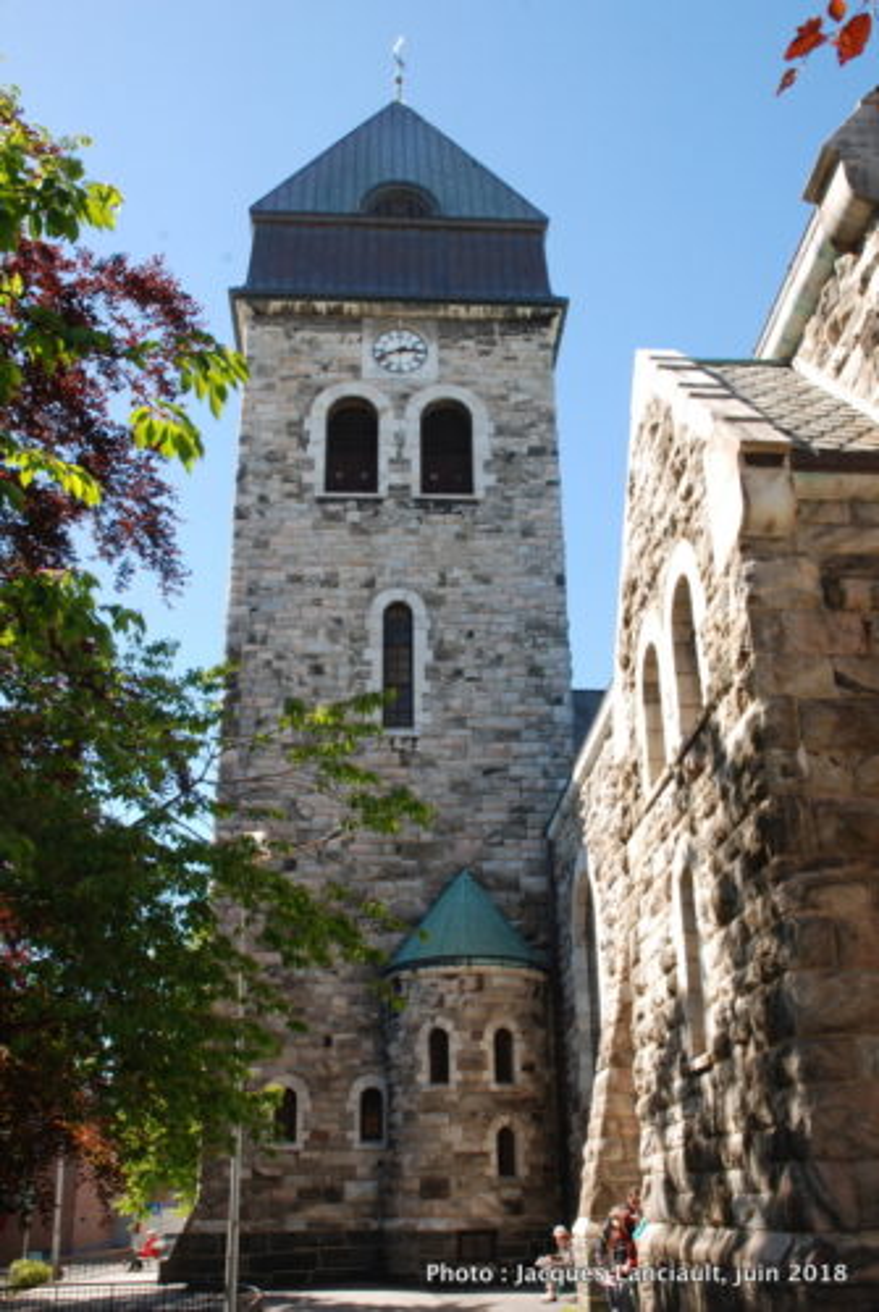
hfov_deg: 40.1
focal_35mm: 33
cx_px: 440
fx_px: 1204
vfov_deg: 57.2
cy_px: 656
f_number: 16
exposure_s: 1/20
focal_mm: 22
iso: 100
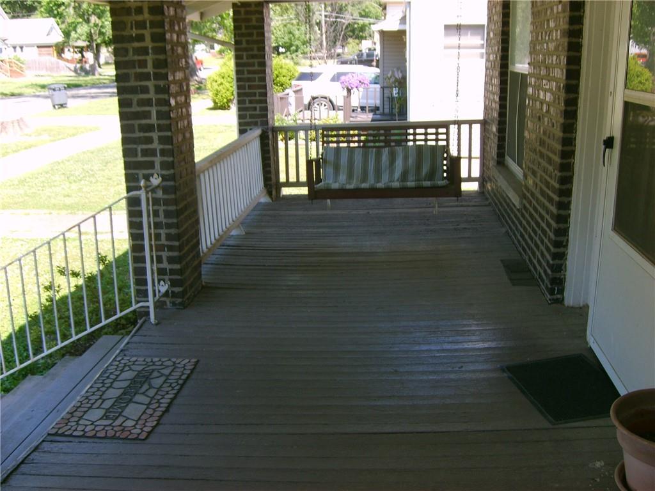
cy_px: 246
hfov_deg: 52.6
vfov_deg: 40.7
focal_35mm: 35
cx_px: 328
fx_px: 662
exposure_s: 1/180
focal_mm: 5.8
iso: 50
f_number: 2.8
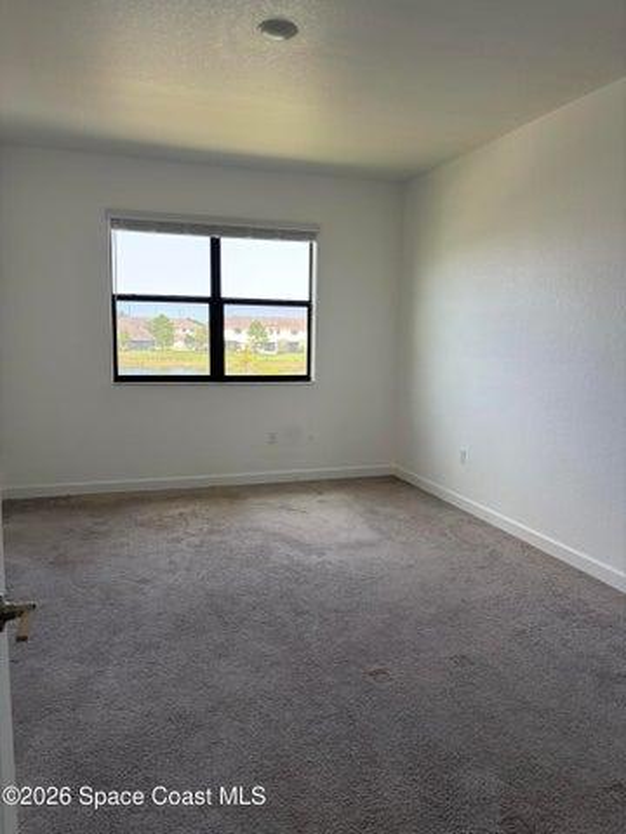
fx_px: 627
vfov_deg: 67.3
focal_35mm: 26
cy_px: 417
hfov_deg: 53.1
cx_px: 313
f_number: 1.6
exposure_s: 1/121
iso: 50
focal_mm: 5.96
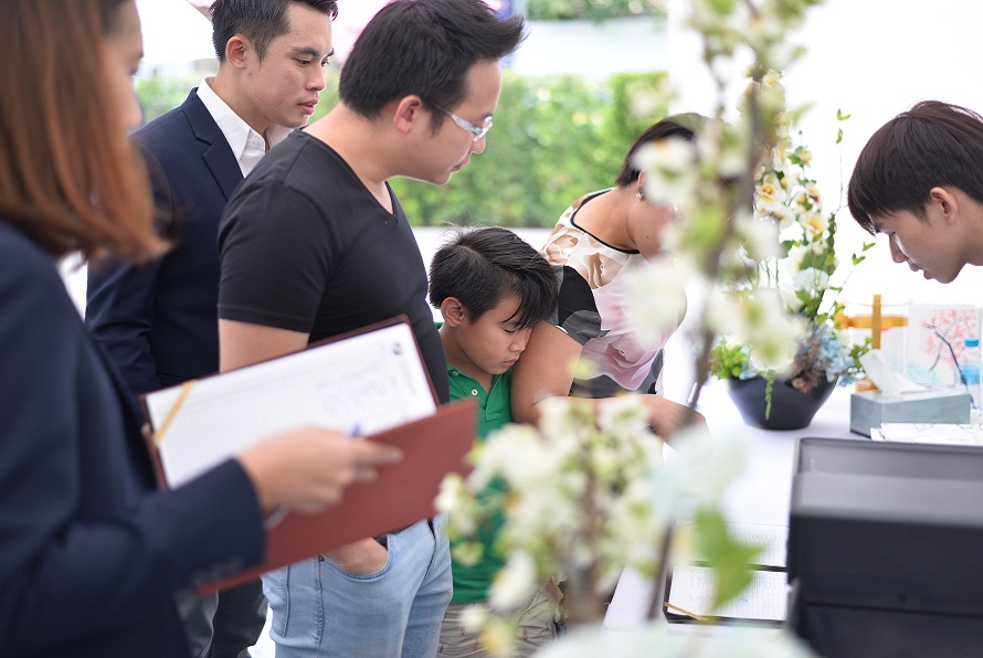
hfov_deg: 39.6
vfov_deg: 27.1
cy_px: 329
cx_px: 492
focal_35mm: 50
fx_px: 1367
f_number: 1.8
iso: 160
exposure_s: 1/640
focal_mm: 50
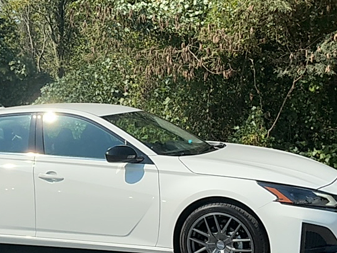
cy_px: 130
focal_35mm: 51
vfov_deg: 28.5
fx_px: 496
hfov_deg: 37.2
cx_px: 119
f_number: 1.8
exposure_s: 1/2538
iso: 25
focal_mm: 3
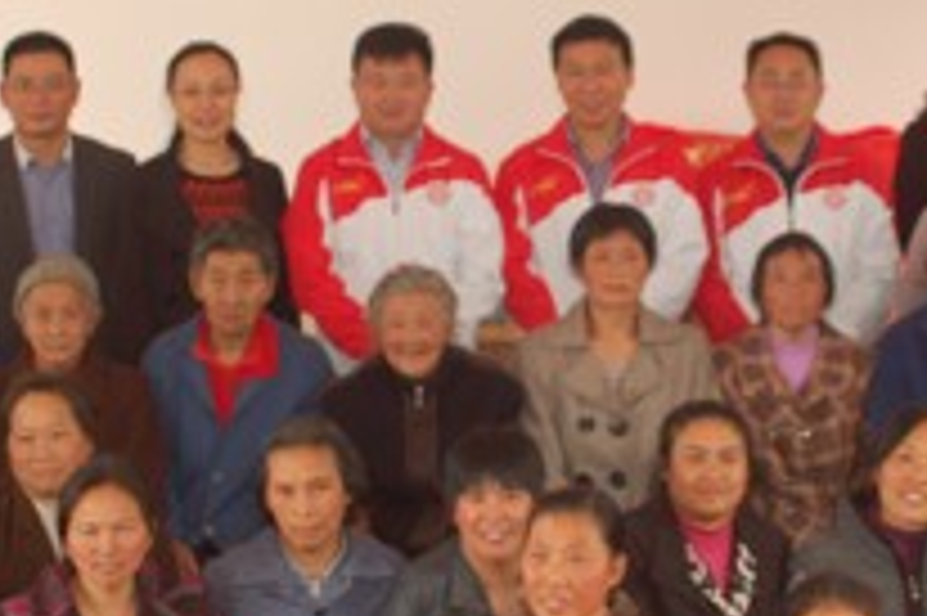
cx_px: 540
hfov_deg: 20.0
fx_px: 2624
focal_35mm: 102
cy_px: 279
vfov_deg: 13.4
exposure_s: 1/60
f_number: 3.8
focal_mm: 28
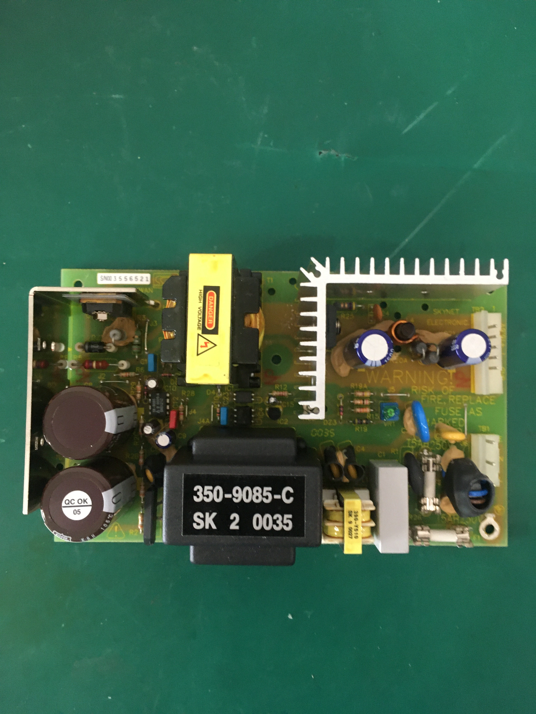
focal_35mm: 29
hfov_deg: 48.2
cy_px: 357
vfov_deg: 61.7
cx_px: 268
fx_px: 599
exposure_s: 1/20
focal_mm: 4.15
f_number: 2.2
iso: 200
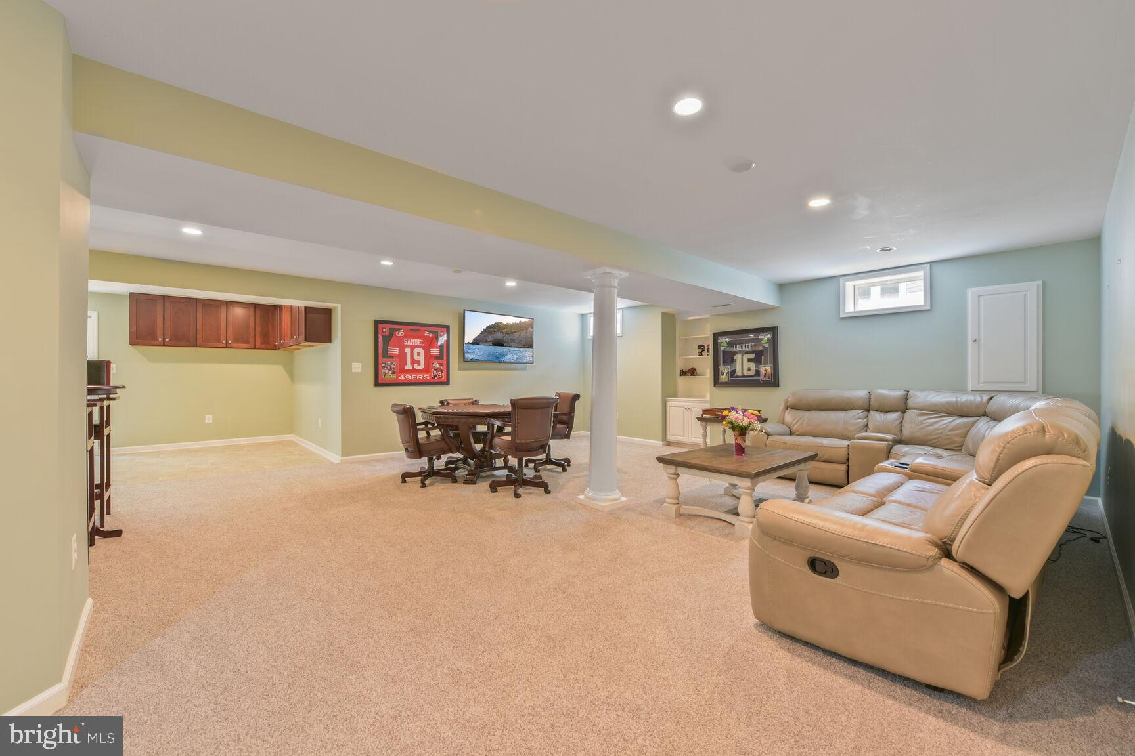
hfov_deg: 104.3
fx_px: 441
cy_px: 378
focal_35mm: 14
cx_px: 568
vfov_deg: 81.2
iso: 200
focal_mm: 14
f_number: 8
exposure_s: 2
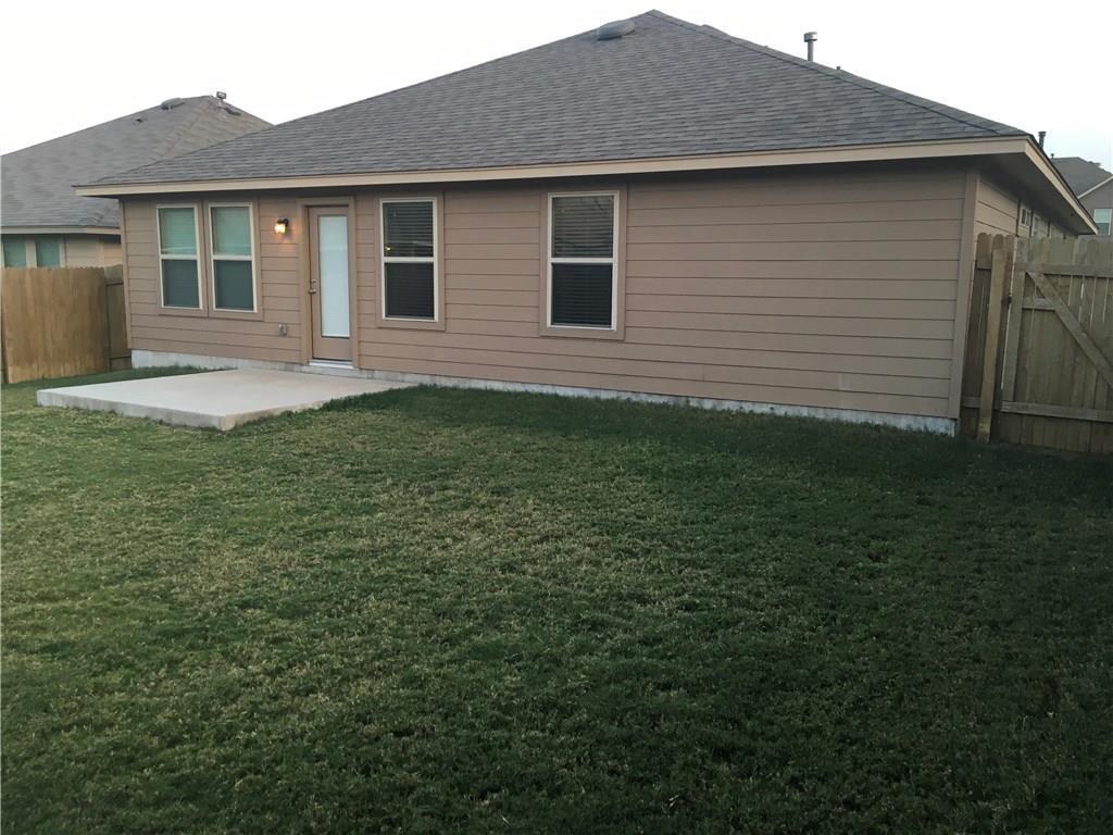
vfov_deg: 48.2
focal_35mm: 29
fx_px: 932
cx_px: 556
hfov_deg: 61.7
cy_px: 418
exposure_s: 1/33
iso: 25
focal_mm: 4.15
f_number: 2.2
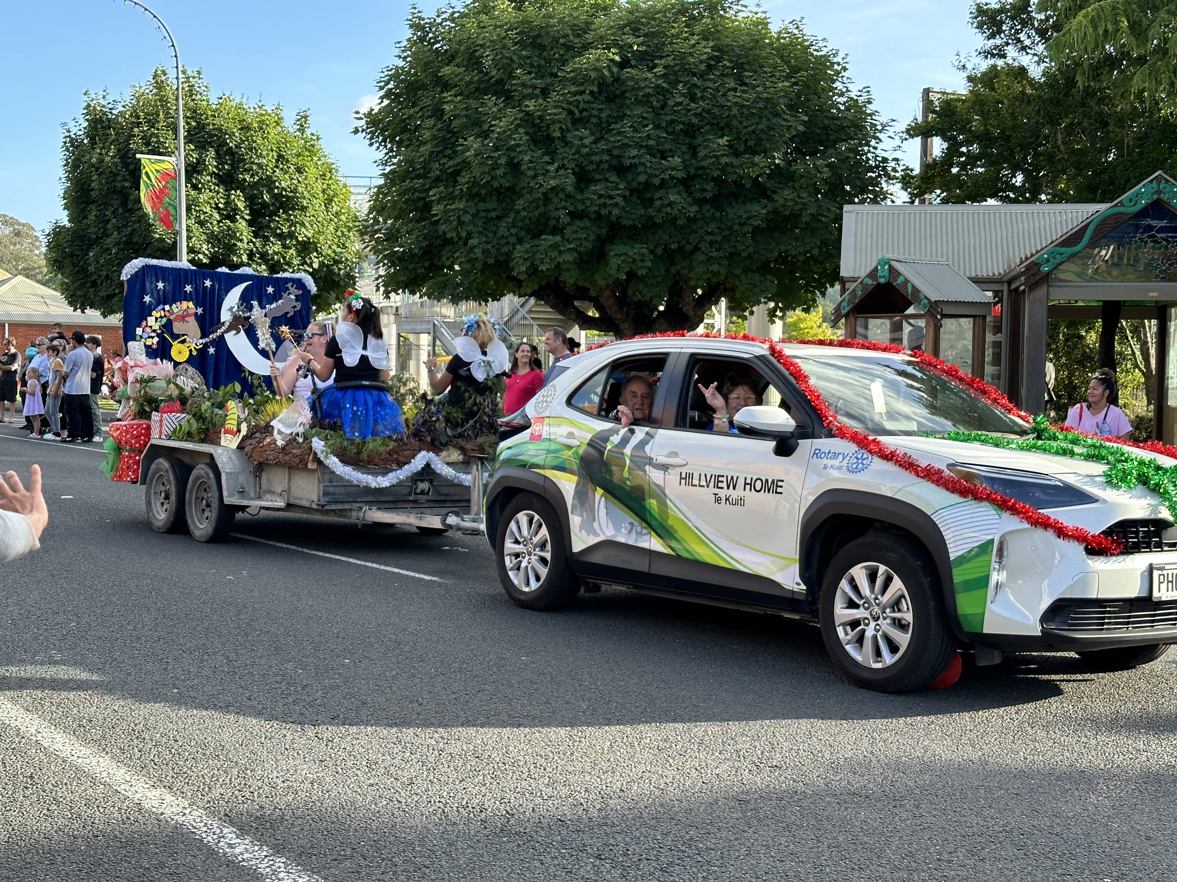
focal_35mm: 48
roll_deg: -1.5
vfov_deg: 30.3
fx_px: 1632
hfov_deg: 39.7
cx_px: 588
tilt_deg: -1.5
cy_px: 441
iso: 64
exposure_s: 1/699
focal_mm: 6.86
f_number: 1.78
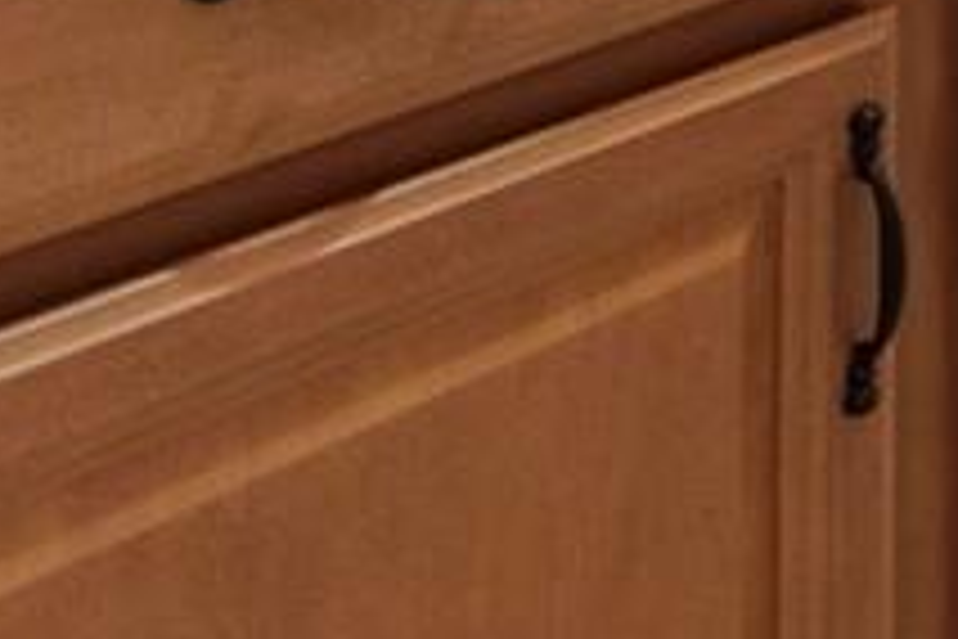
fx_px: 1916
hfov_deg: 21.2
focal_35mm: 72
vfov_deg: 14.5
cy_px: -765
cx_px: 1619
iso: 800
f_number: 4.5
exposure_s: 1/25
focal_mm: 10
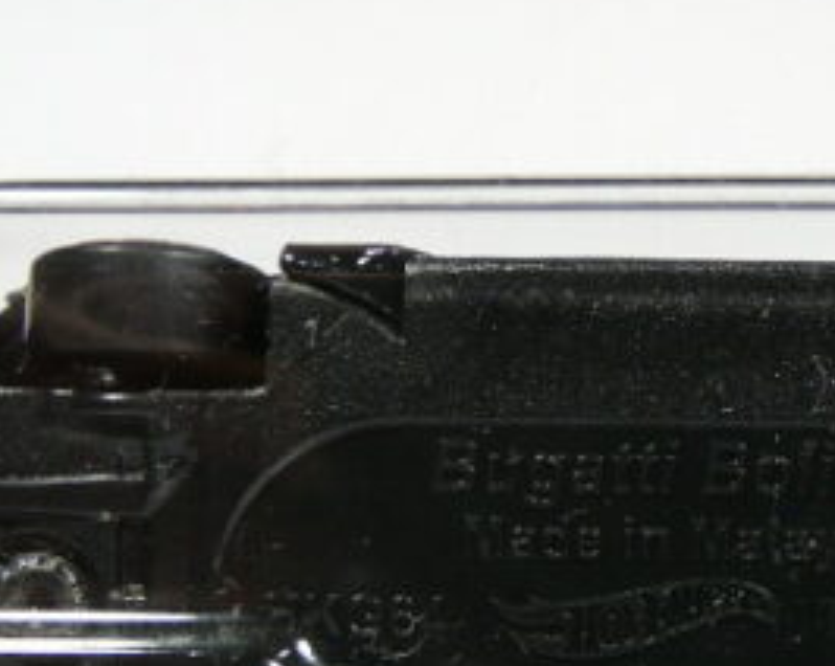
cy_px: 459
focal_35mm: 86
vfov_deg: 17.8
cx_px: 687
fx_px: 2122
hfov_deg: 21.9
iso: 100
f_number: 2.8
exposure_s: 1/60
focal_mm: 4.6
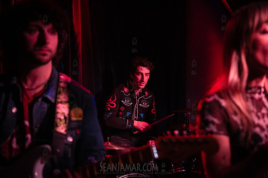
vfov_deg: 31.9
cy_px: 89
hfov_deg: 46.4
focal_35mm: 42
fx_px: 312
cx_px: 134
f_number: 3.2
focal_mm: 42
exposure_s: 1/400
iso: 12800
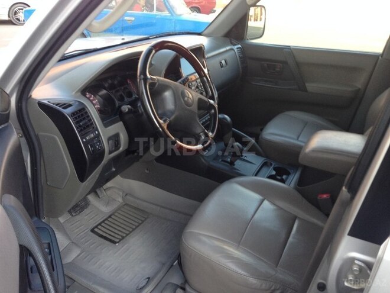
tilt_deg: -23.4
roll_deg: -2.0
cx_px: 195
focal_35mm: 33
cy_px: 146
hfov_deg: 55.4
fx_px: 372
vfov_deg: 42.9
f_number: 2.4
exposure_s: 1/120
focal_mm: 4.12
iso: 80
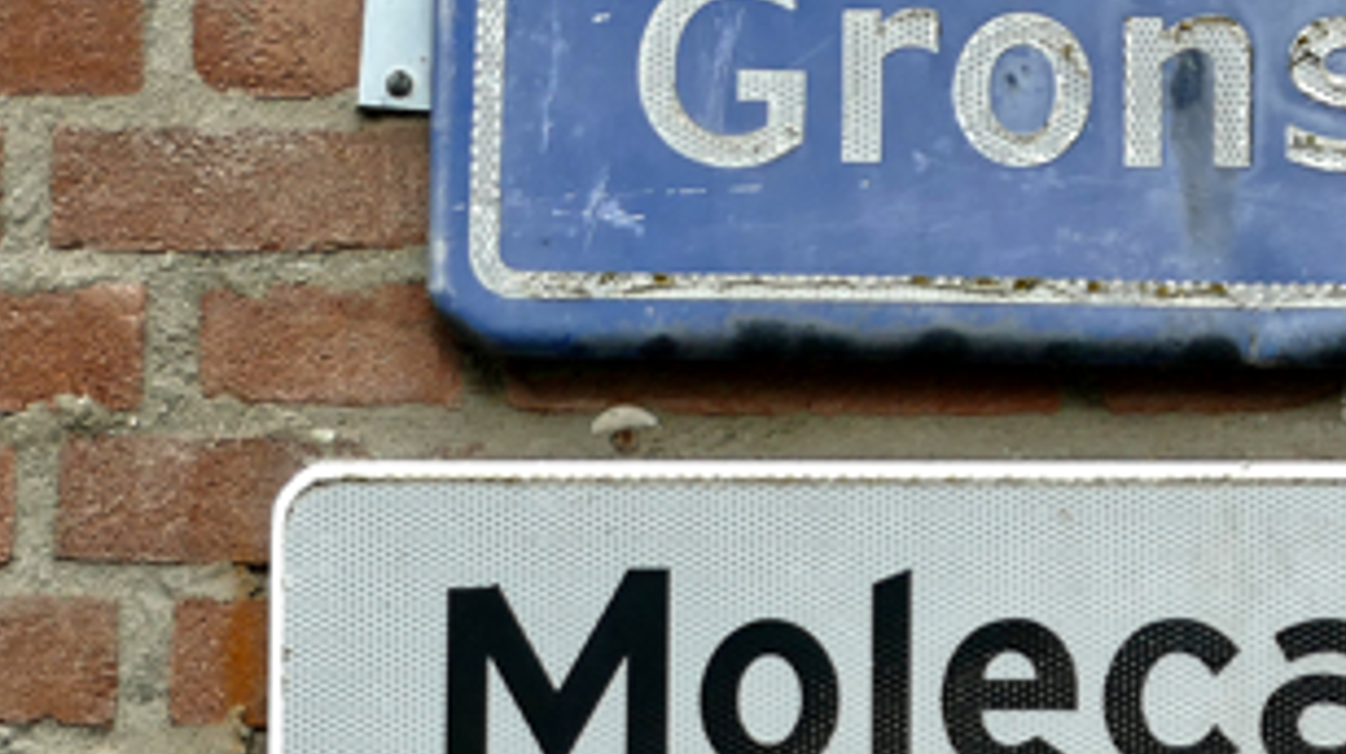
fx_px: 15225
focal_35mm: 427
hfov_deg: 5.0
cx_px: 1920
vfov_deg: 2.8
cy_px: 1081
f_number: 3.9
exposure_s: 1/640
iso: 125
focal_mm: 44.4
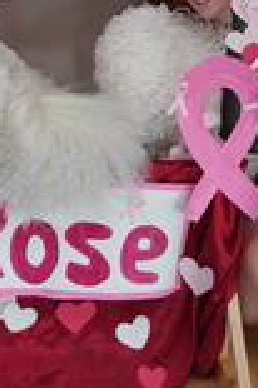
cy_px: -28
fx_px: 870
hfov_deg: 16.7
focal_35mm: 81
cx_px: 44
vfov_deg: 23.7
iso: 500
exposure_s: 1/160
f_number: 4
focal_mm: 31.3
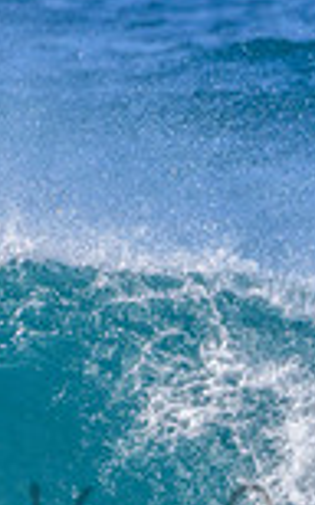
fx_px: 39591
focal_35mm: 2877
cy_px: 507
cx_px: 368
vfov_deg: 0.7
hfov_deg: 0.5
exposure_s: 1/2000
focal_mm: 500
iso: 400
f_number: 5.6
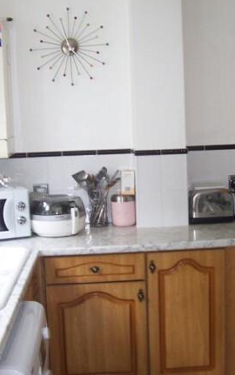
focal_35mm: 53
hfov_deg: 24.5
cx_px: 120
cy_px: 186
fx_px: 542
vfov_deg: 38.2
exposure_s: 1/15
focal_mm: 5.6
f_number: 2.8
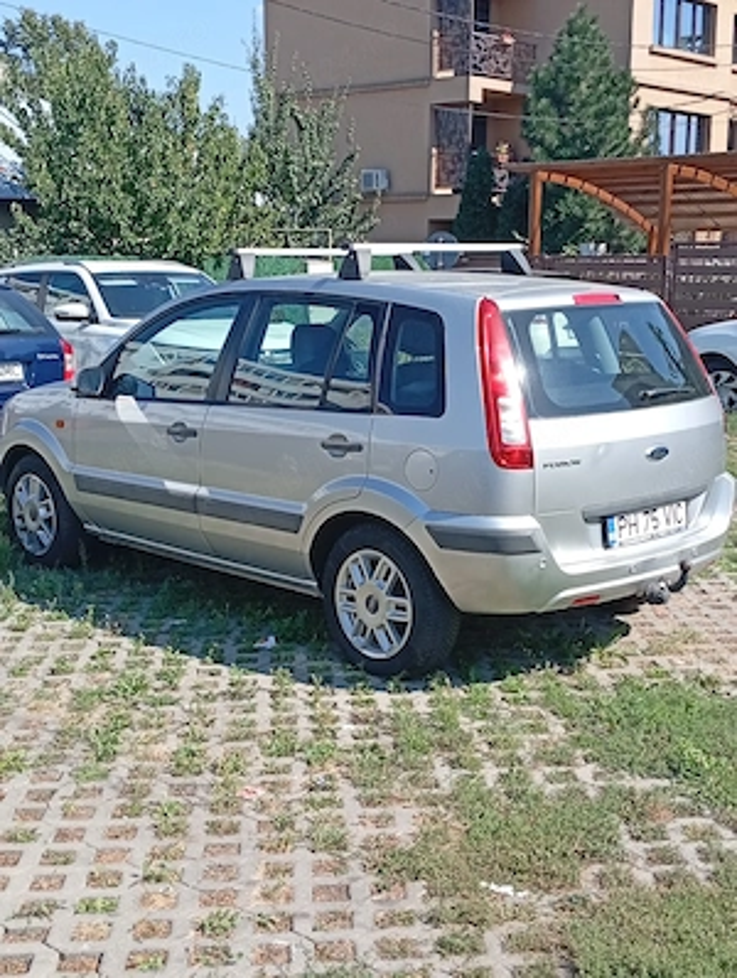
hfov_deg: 31.0
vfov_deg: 40.4
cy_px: 489
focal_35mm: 47
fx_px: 1330
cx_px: 368
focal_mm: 3.98
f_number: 1.8
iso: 53
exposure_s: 1/417
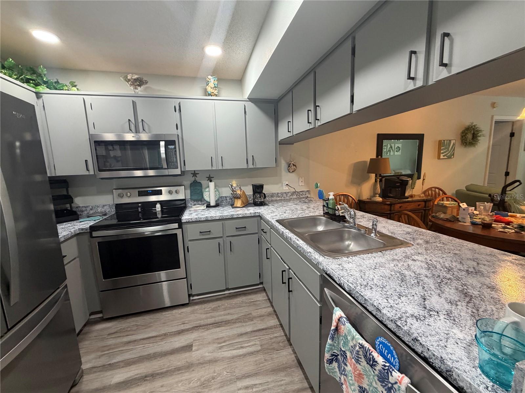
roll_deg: +1.9
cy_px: 196
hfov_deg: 102.1
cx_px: 262
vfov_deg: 85.7
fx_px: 212
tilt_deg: -7.6
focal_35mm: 14
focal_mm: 2.22
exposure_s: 1/60
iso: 250
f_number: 2.2
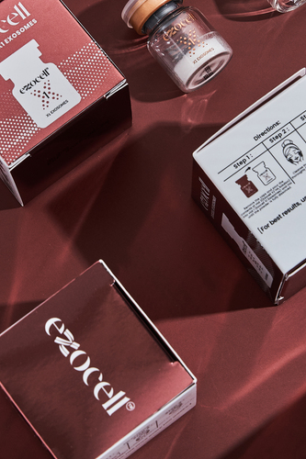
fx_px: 1376
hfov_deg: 12.7
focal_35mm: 108
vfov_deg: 18.8
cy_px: 119
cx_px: 128
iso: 320
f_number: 13
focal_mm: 51.9
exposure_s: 1/60
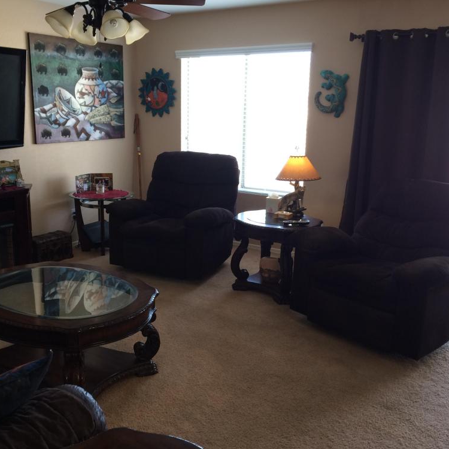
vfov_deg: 47.2
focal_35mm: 35
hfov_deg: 47.1
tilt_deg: -13.9
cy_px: 220
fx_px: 514
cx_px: 194
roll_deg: +0.1
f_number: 2.2
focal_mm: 4.15
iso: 40
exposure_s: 1/30
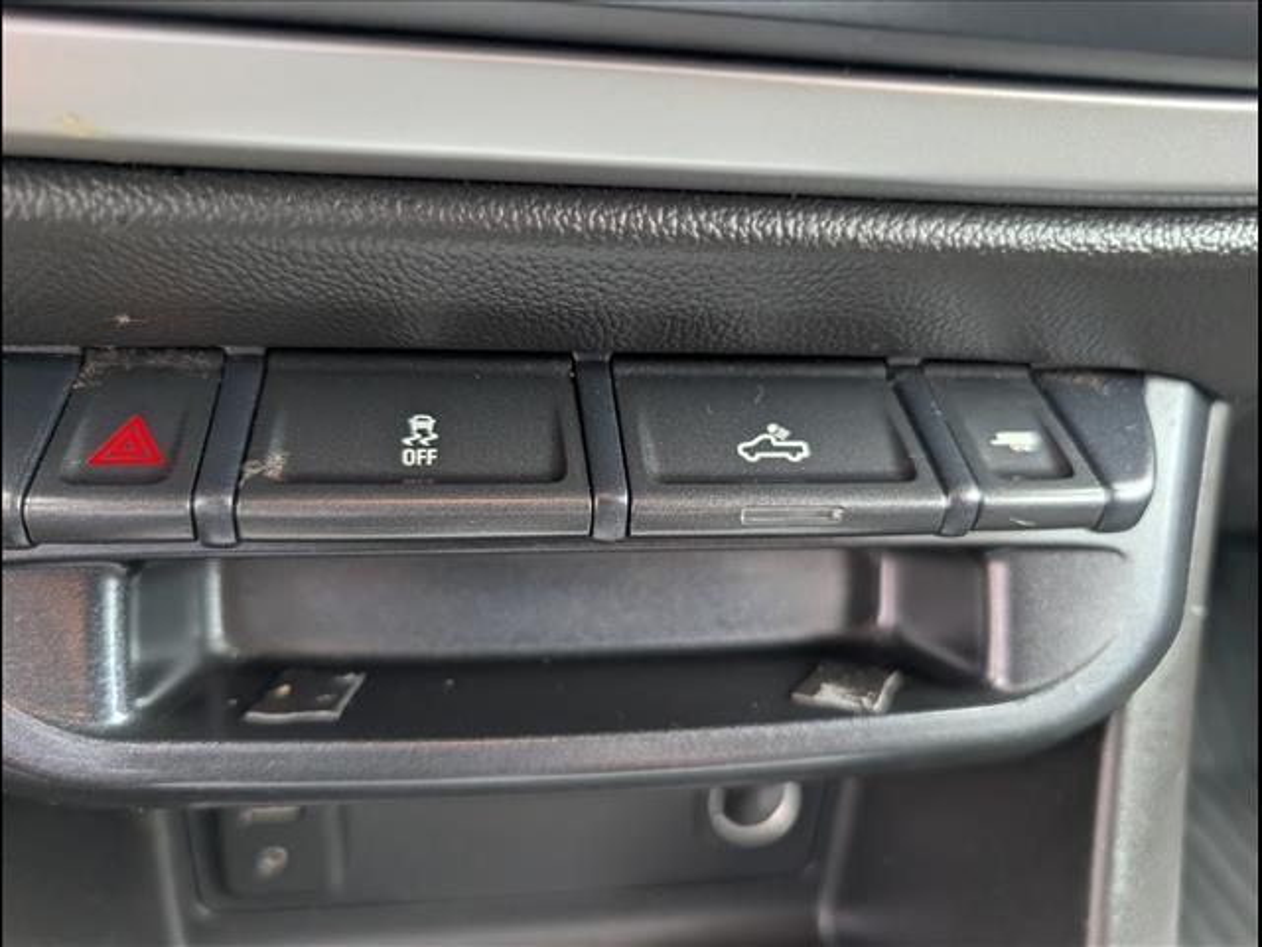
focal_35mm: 24
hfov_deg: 71.6
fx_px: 875
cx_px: 631
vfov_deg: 56.8
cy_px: 474
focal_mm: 6.9
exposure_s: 1/286
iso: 183
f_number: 1.68
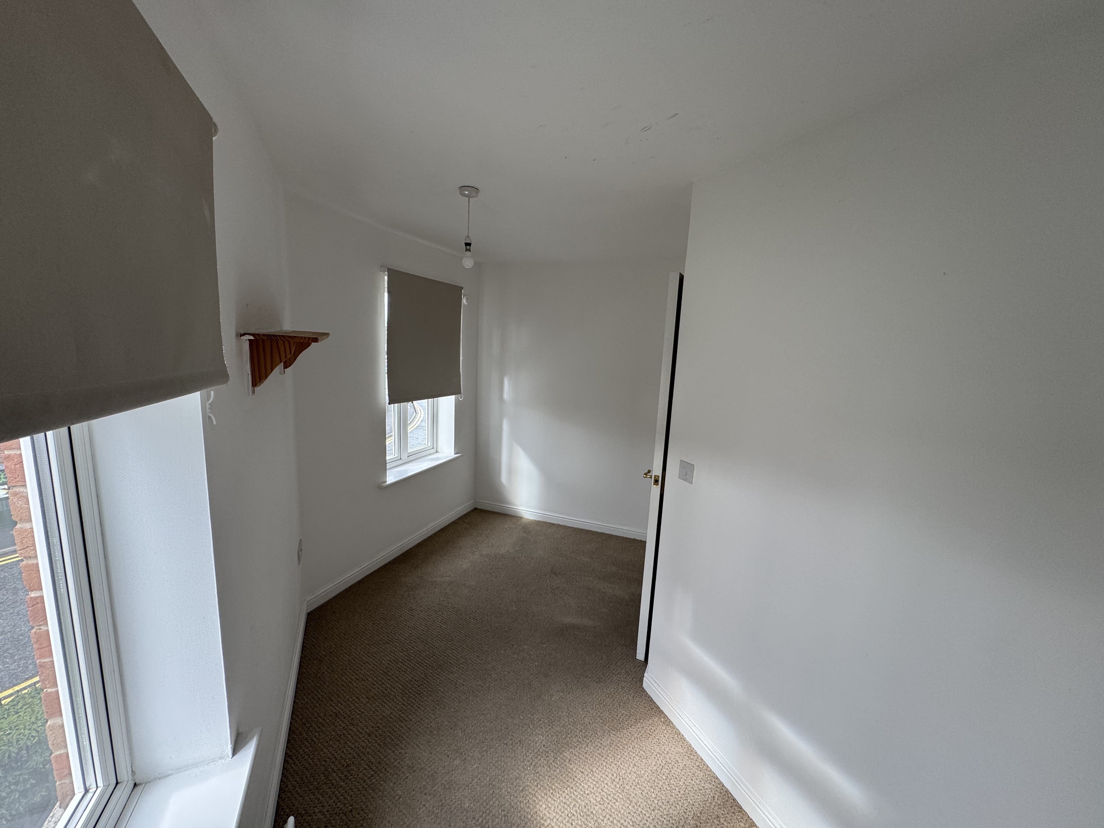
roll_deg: -2.6
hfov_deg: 102.1
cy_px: 414
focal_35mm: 14
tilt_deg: -9.1
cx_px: 552
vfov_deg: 85.7
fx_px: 446
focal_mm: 2.22
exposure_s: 1/99
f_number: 2.2
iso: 64
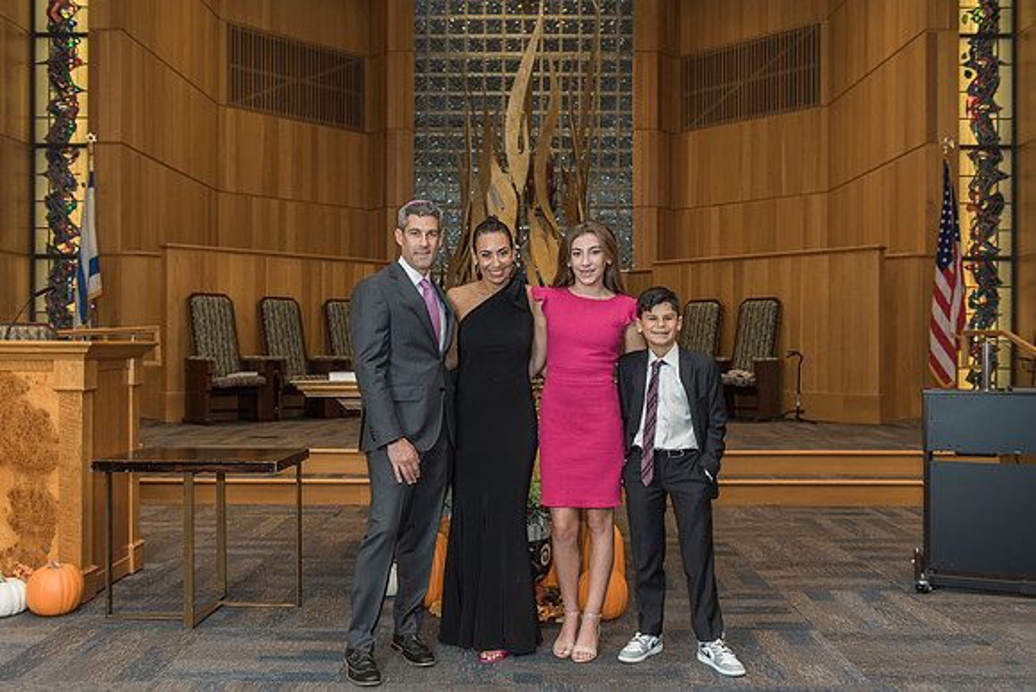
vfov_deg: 41.1
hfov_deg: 58.7
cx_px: 518
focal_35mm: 32
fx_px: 921
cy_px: 346
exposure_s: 1/200
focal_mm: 32
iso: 1000
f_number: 3.5
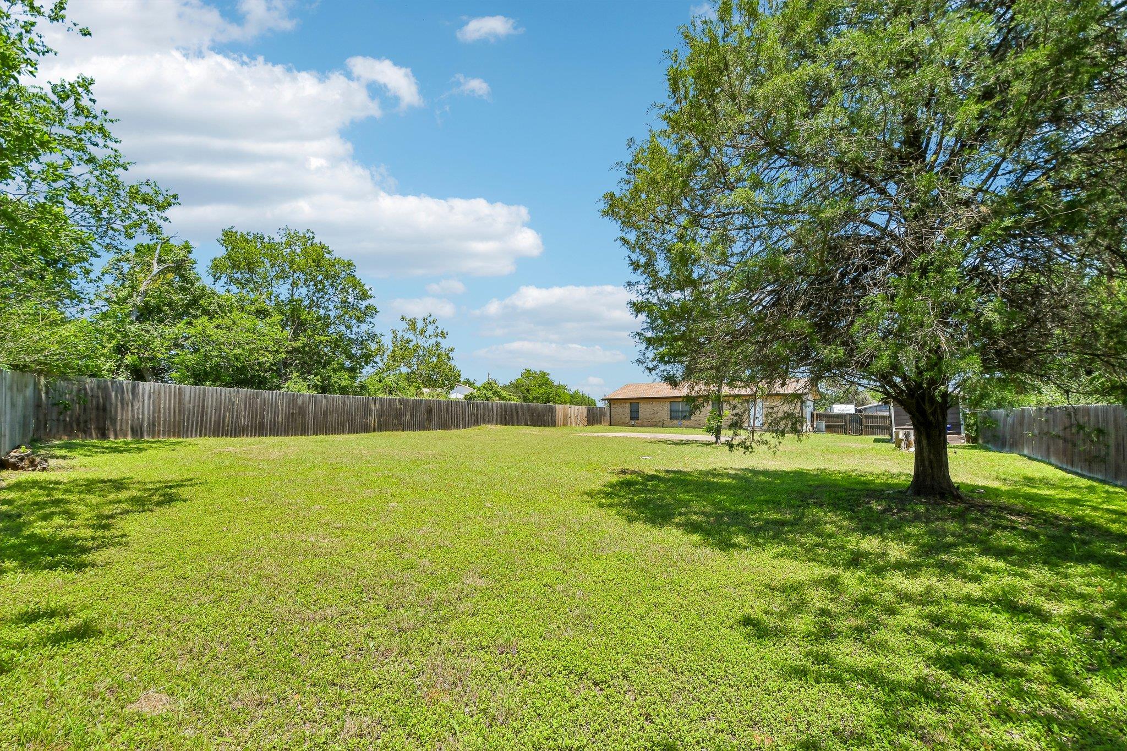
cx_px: 564
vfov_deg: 77.3
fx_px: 470
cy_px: 376
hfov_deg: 100.4
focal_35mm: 15
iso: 400
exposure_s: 1/1000
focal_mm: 10
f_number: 8
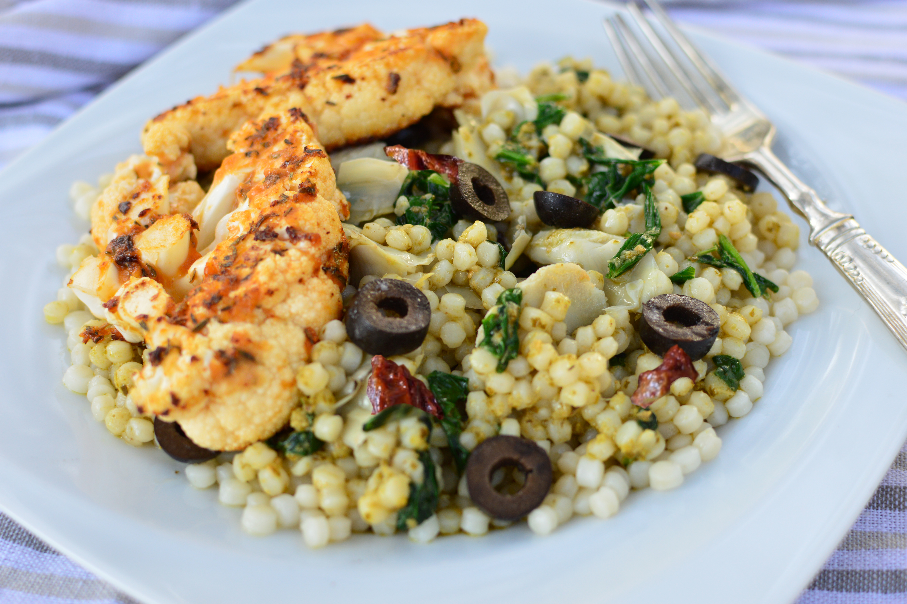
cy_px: 305
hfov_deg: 37.2
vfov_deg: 25.3
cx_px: 446
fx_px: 1348
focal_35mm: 54
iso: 200
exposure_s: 1/125
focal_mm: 35
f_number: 3.5
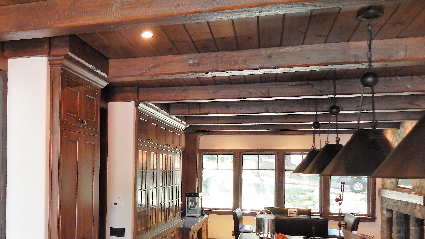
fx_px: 428
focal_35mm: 38
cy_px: 167
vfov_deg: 30.8
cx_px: 114
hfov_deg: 50.9
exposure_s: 1/30
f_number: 3
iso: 320
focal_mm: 4
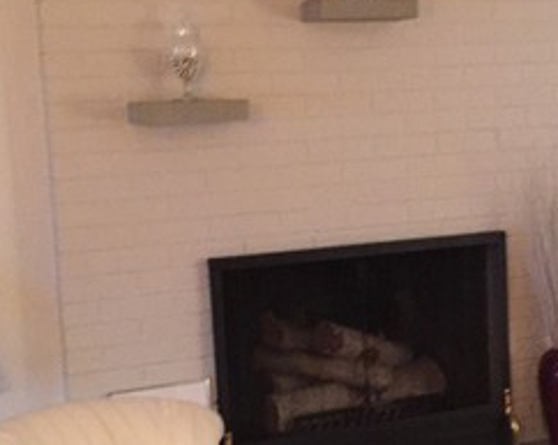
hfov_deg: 25.1
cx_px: 420
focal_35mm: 75
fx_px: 1237
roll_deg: +3.3
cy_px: 226
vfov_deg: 20.4
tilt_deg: -6.7
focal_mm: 4.15
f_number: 2.2
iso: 500
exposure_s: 1/15
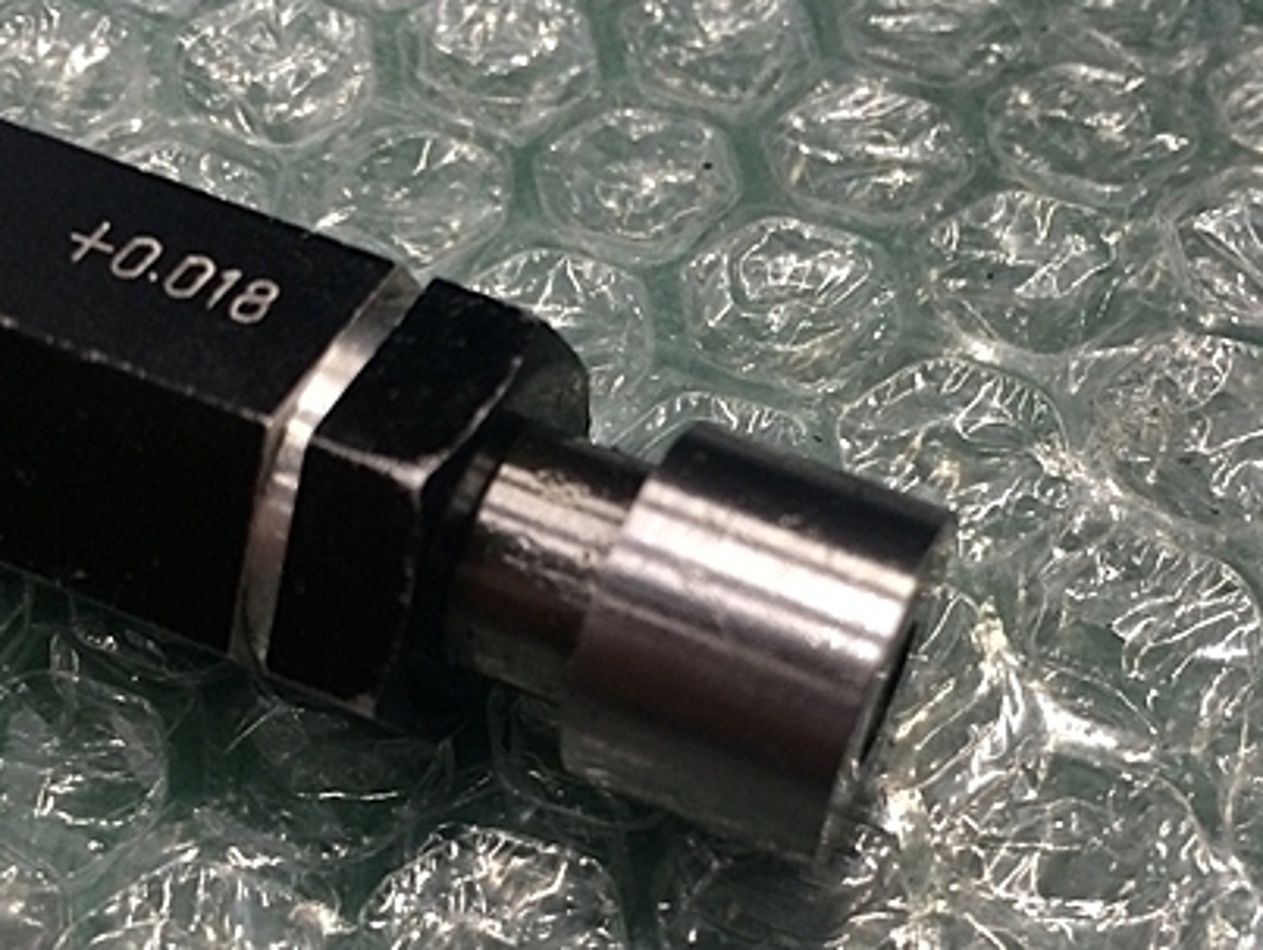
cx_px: 655
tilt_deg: -59.4
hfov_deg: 41.2
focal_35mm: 46
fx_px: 1680
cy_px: 687
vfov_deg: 31.1
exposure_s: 1/30
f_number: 2.2
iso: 125
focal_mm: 4.15
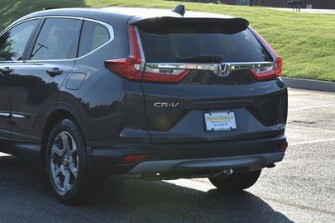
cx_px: 160
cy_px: 62
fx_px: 994
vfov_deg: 12.8
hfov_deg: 19.1
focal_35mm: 107
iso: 140
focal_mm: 45
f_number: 8
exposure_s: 1/250
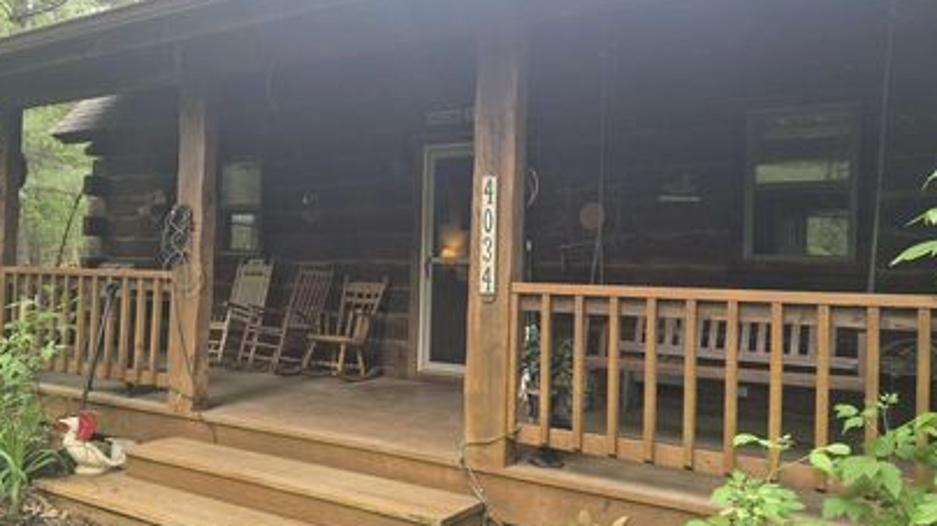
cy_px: 272
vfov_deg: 37.7
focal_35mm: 31
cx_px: 436
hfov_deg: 62.6
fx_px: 770
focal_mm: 5.4
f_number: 1.8
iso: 40
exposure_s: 1/180
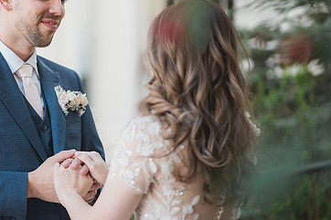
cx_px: 68
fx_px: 1268
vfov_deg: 9.9
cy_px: 73
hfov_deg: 14.8
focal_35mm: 138
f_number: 1.8
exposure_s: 1/1000
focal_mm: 85
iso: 1000
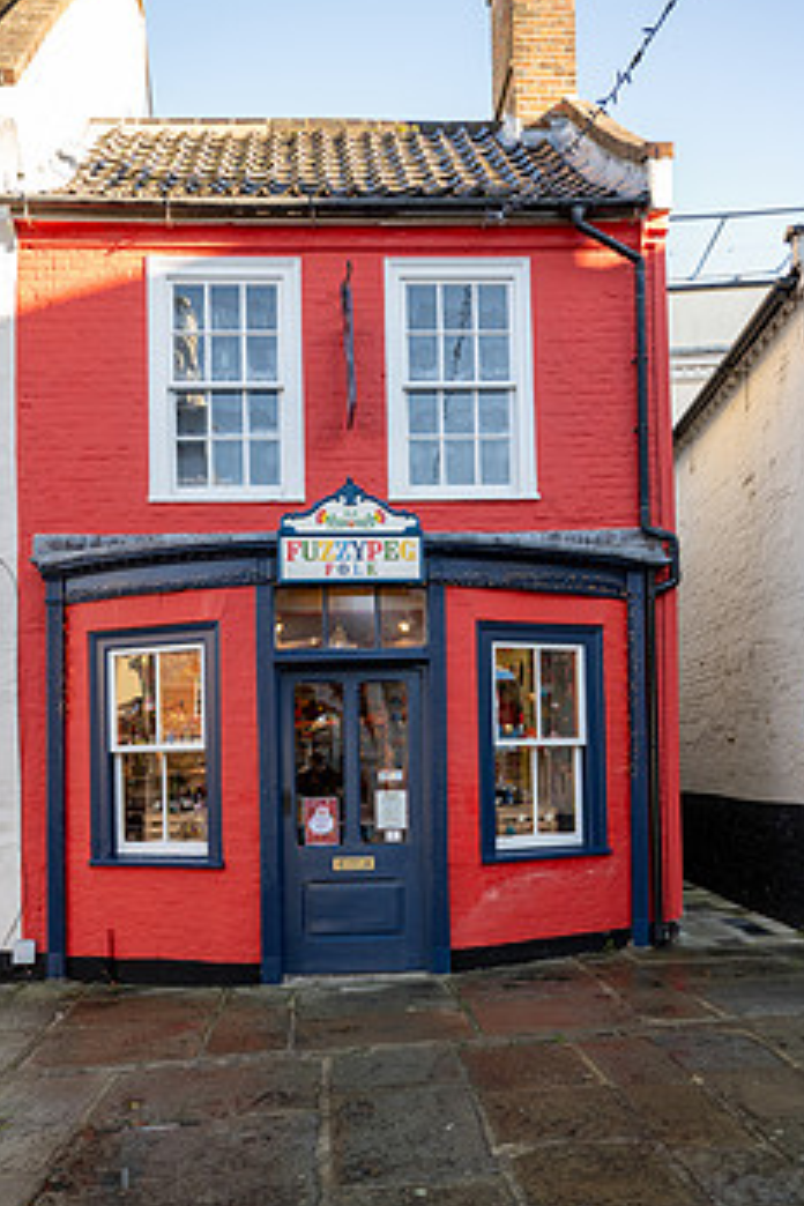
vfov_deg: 59.8
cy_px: 728
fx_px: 1038
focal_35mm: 31
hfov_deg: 42.3
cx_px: 371
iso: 400
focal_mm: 24
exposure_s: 1/250
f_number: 4.5
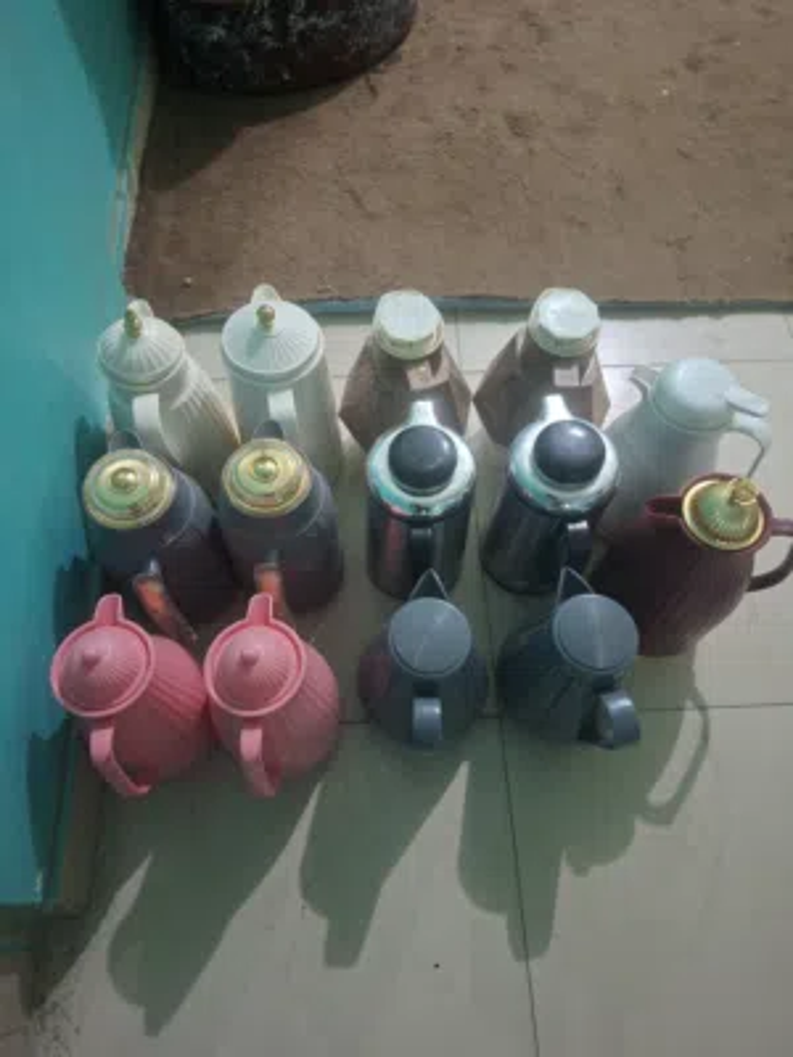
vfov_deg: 73.9
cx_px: 396
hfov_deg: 58.9
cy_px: 528
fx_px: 703
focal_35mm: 23
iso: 800
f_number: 1.8
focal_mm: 5.54
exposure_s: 1/20
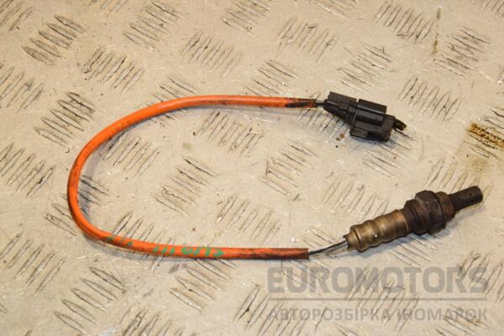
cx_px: 252
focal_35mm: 75
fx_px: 1050
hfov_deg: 27.0
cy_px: 168
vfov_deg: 18.2
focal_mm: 50
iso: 800
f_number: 10
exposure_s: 1/200
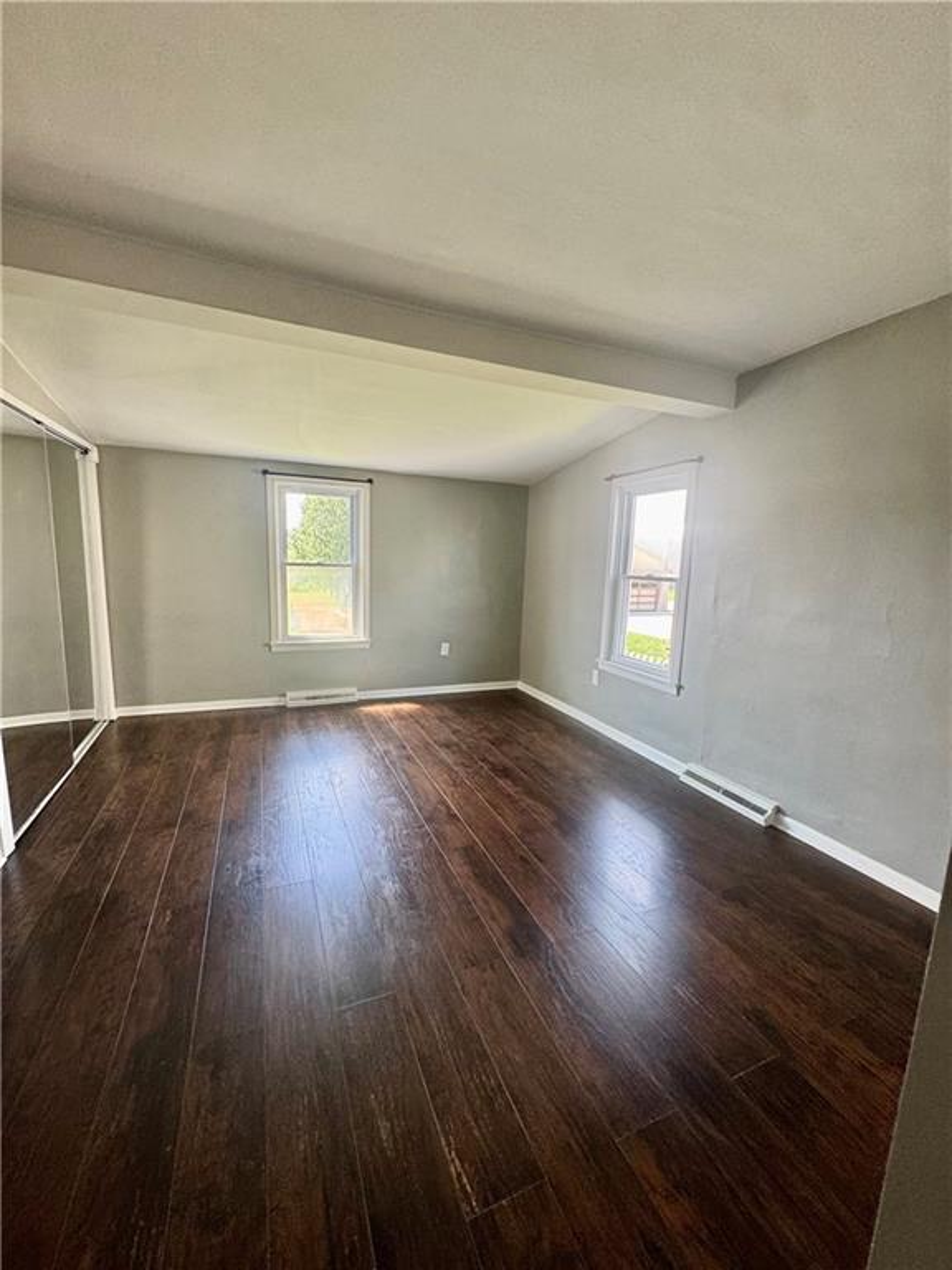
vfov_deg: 102.1
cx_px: 476
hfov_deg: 85.7
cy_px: 635
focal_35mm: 14
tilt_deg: -7.4
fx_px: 513
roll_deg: -0.6
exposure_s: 1/120
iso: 160
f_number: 2.2
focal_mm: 2.22
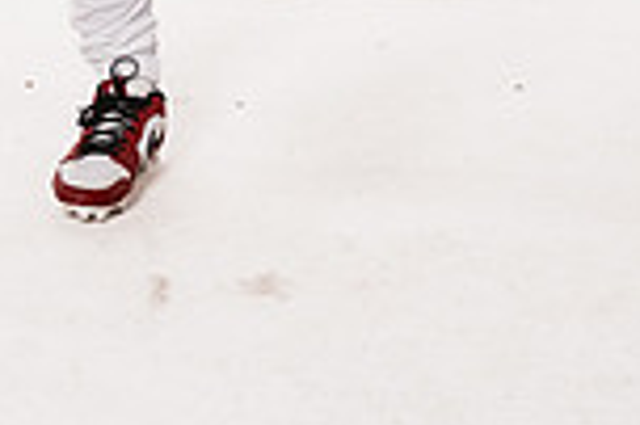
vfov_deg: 7.8
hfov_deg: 12.3
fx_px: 2948
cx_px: 84
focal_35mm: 166
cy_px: -513
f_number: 8
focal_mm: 56
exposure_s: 1/250
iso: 800
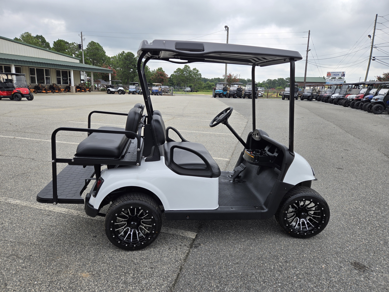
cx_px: 194
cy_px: 146
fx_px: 258
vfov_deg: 58.9
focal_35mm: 23
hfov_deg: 73.9
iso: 25
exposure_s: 1/1114
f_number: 1.8
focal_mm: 5.4
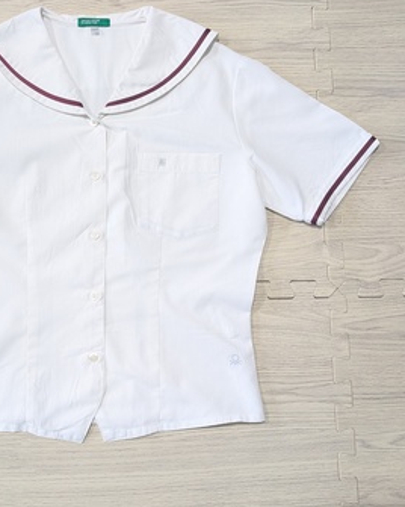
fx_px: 524
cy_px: 240
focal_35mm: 35
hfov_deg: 41.1
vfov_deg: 51.5
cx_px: 107
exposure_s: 1/120
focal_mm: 4.53
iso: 410
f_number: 1.7
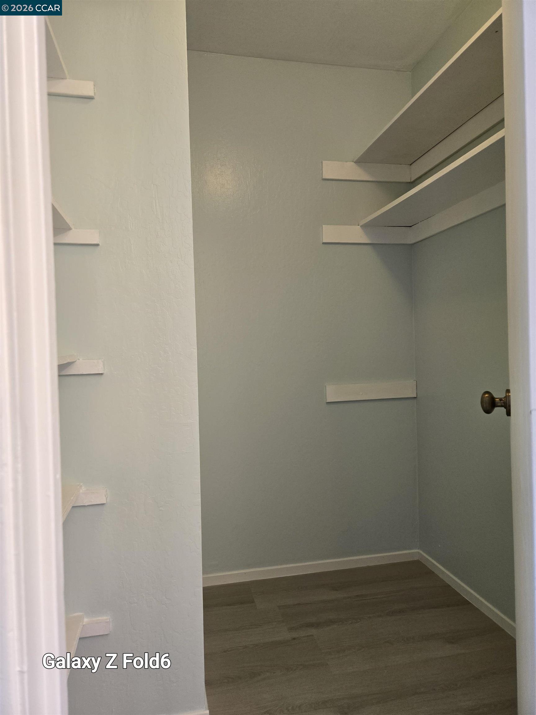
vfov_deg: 73.9
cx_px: 268
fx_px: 475
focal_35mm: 23
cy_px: 358
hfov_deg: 58.9
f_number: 1.8
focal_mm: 5.4
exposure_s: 1/120
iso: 160
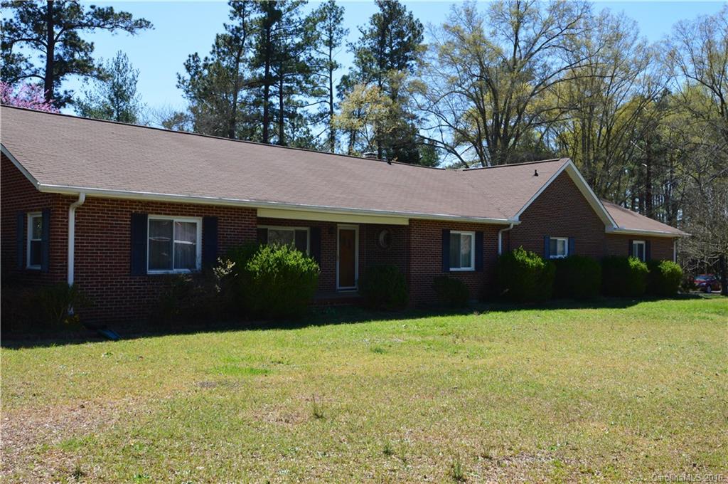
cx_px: 364
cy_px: 242
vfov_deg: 38.3
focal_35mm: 34
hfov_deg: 55.2
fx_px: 697
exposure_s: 1/320
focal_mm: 23
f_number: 10
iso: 400
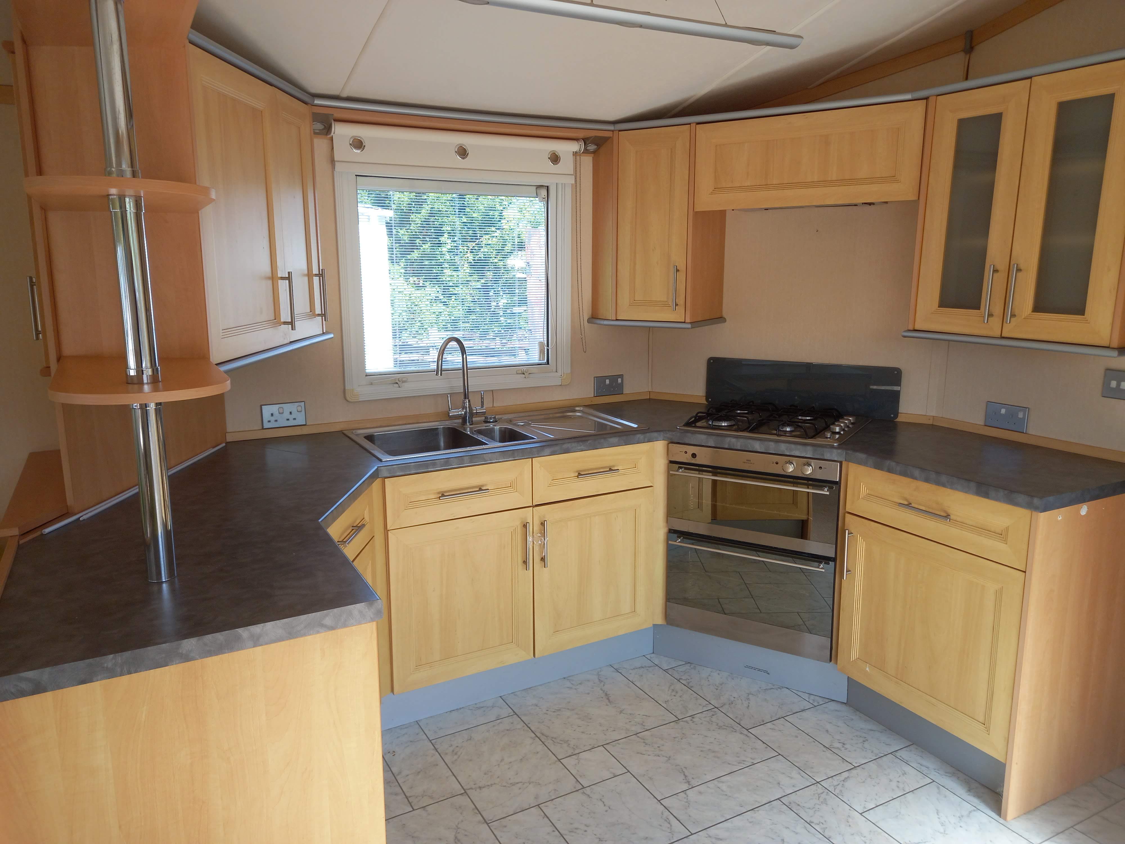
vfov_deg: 54.9
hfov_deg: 69.4
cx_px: 562
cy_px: 422
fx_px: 812
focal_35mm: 25
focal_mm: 4.6
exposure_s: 1/120
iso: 50
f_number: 2
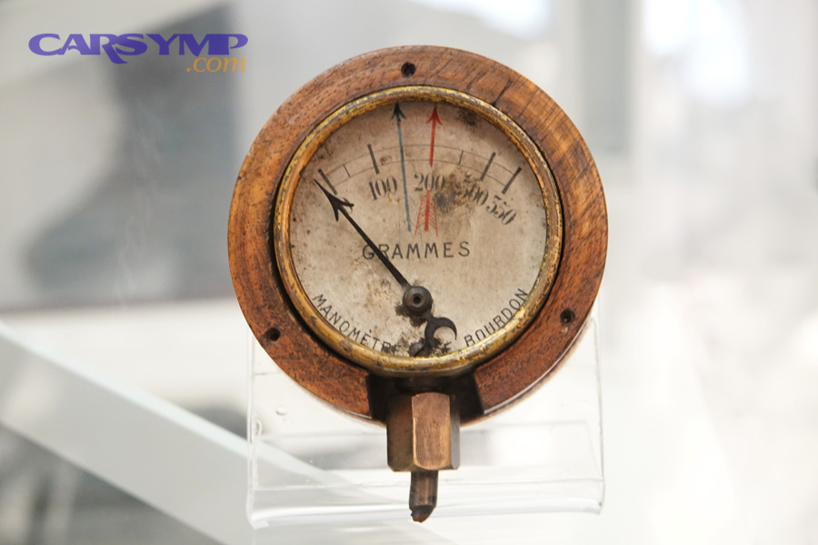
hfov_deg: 25.1
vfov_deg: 16.8
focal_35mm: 81
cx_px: 409
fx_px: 1839
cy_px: 272
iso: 800
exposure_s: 1/20
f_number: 3.5
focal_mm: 29.7
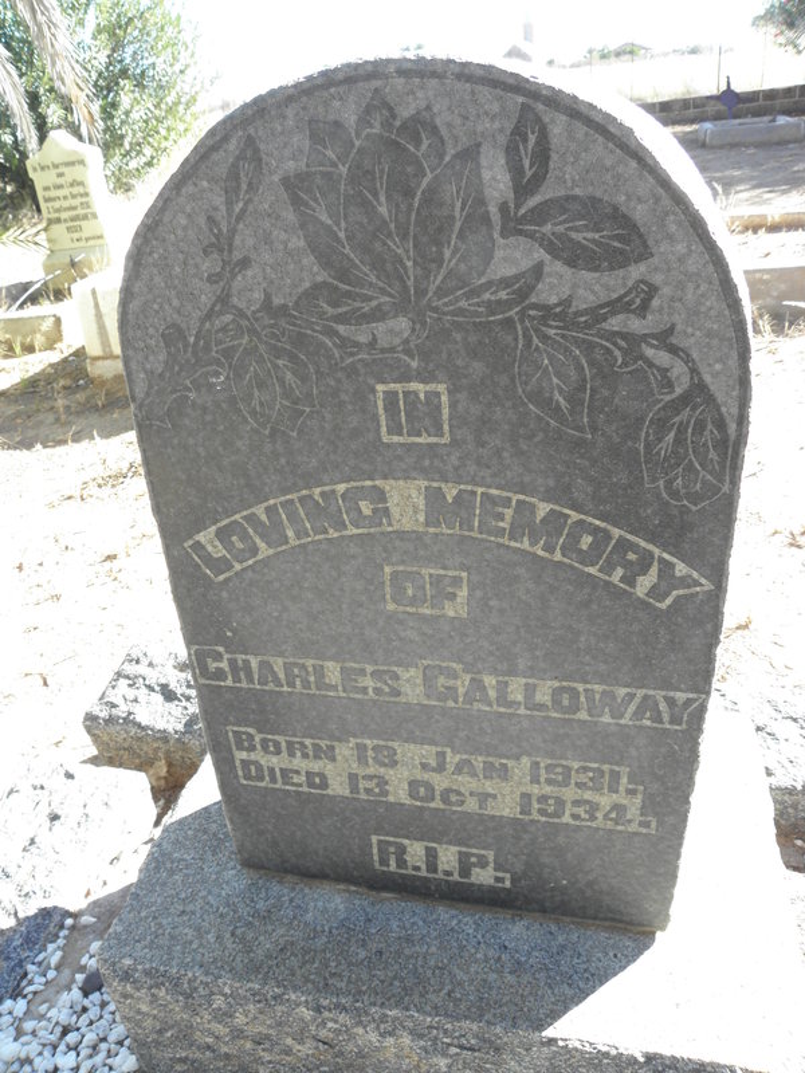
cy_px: 536
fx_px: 806
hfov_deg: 53.1
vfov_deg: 67.3
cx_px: 402
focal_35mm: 26
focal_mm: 4.6
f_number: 4.5
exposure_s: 1/50
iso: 64
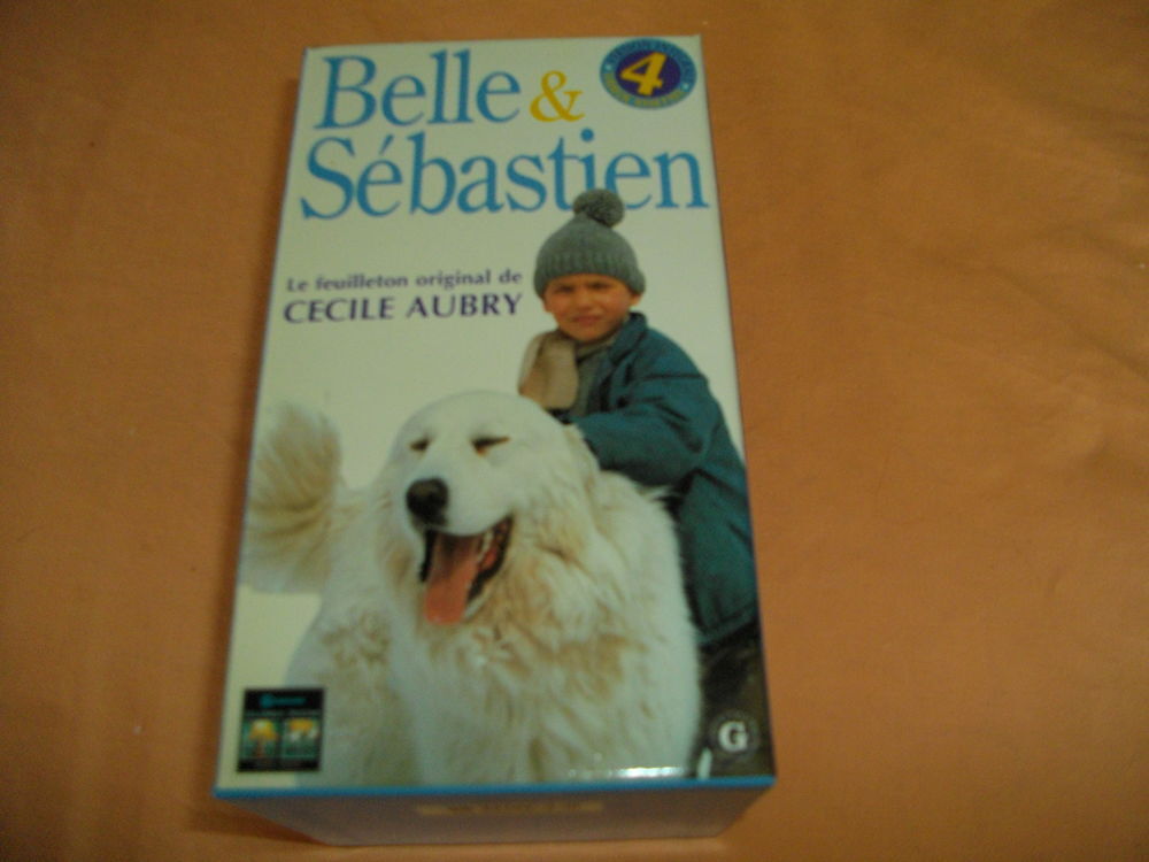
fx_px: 1062
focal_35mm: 32
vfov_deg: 44.2
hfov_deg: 56.8
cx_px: 574
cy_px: 431
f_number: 2.9
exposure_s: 1/50
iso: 200
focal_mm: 5.7
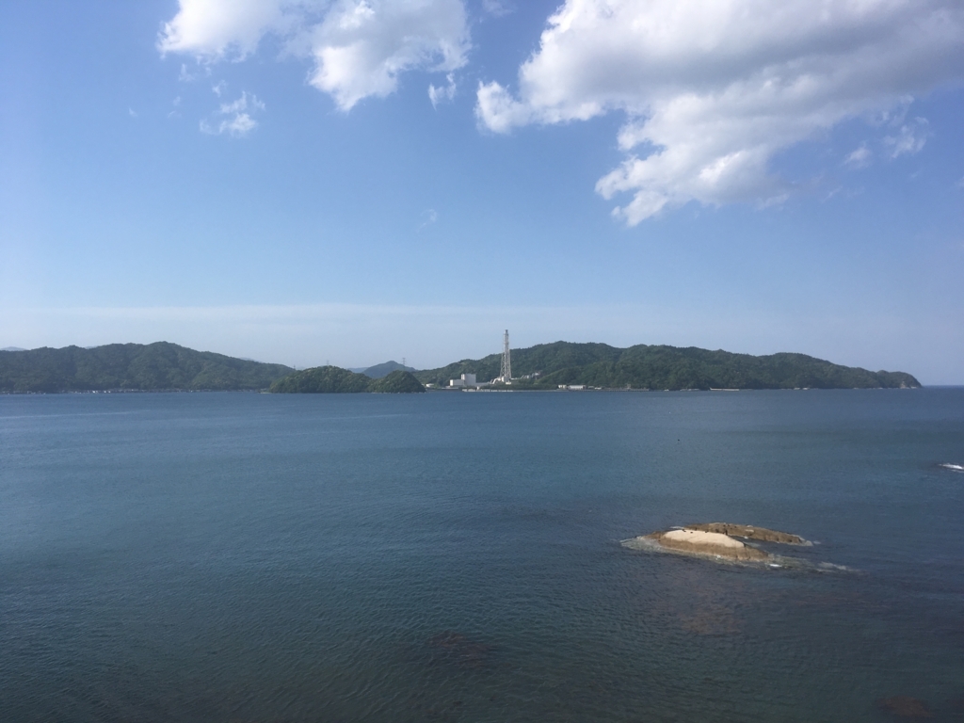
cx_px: 482
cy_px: 362
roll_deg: +0.0
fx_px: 808
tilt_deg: +1.4
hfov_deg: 61.7
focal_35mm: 29
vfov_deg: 48.2
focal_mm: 4.15
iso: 25
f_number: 2.2
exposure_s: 1/1832
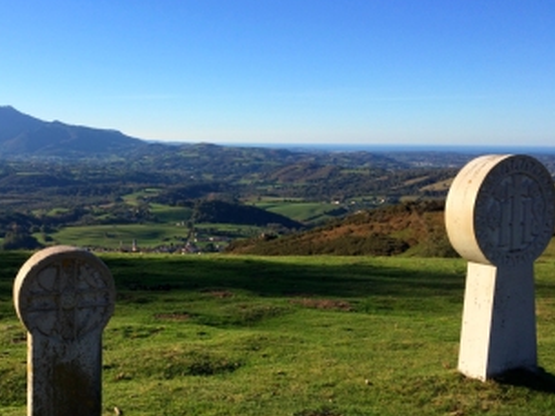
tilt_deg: -9.8
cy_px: 227
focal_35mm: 38
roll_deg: -1.0
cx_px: 202
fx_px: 609
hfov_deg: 48.4
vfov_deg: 37.7
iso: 32
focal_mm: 4.15
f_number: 2.2
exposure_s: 1/1953
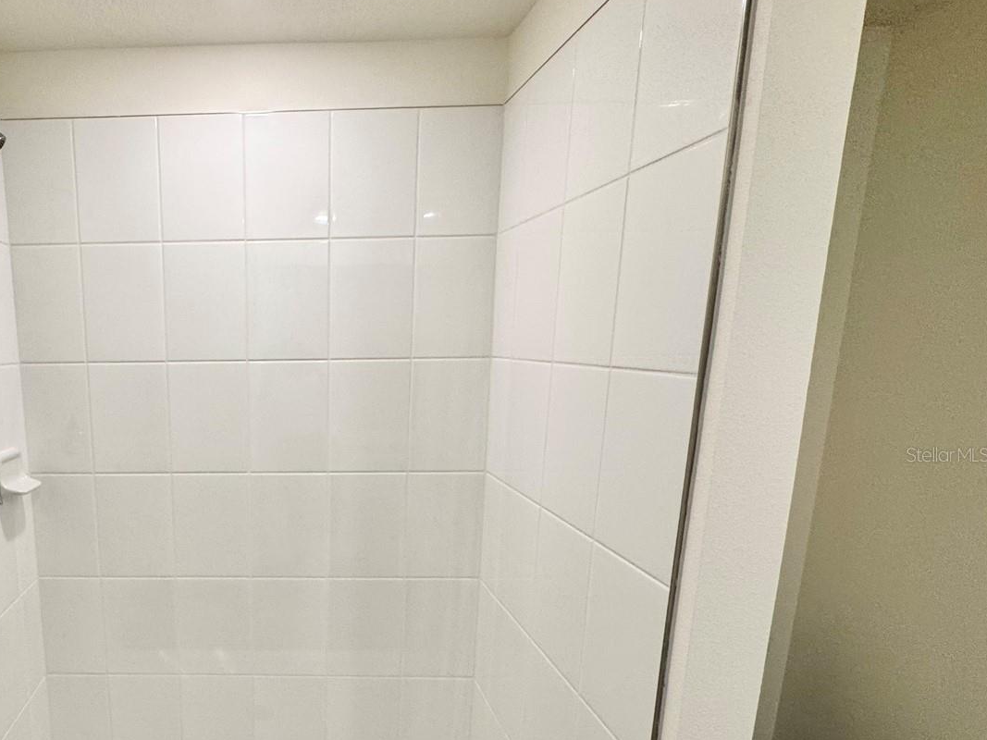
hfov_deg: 73.7
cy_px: 454
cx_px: 253
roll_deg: +0.5
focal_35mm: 21
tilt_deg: -10.5
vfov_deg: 62.7
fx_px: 599
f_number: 2.2
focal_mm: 2.22
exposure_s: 1/120
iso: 125
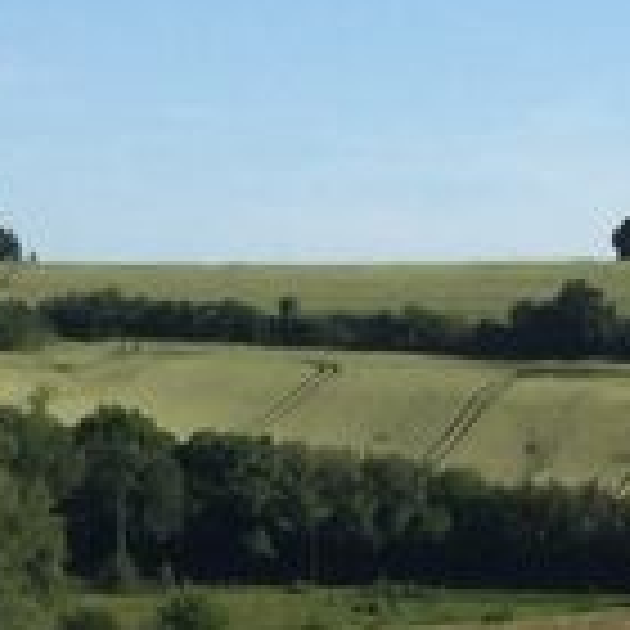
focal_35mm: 196
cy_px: 994
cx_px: 320
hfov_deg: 8.9
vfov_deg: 8.7
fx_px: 4036
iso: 25
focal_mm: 3.3
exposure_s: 1/1253
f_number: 2.4
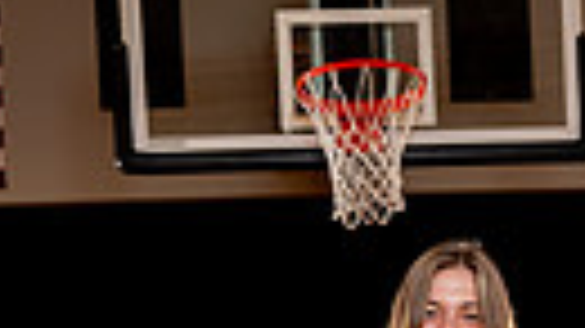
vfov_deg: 9.4
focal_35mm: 112
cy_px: 840
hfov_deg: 19.0
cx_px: 441
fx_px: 1737
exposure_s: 1/250
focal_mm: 31
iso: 400
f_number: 4
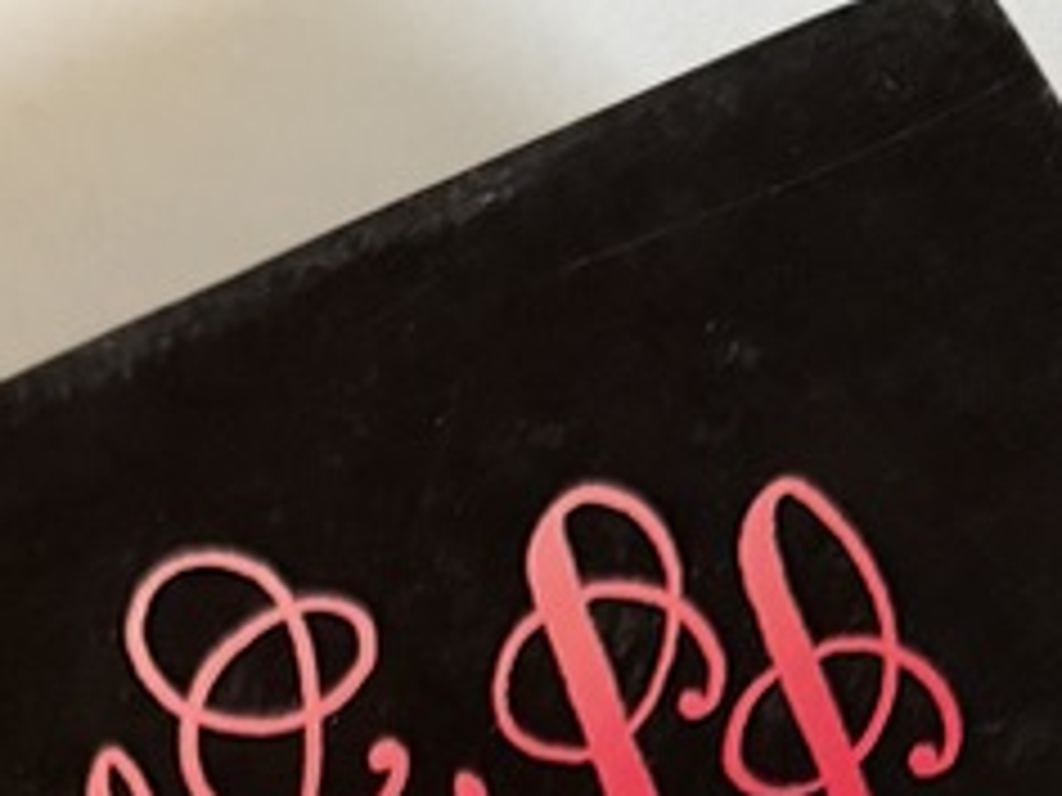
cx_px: 342
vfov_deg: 11.2
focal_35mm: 104
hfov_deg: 18.8
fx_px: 3191
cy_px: 2069
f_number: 1.78
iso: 1000
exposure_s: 1/34
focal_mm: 6.76
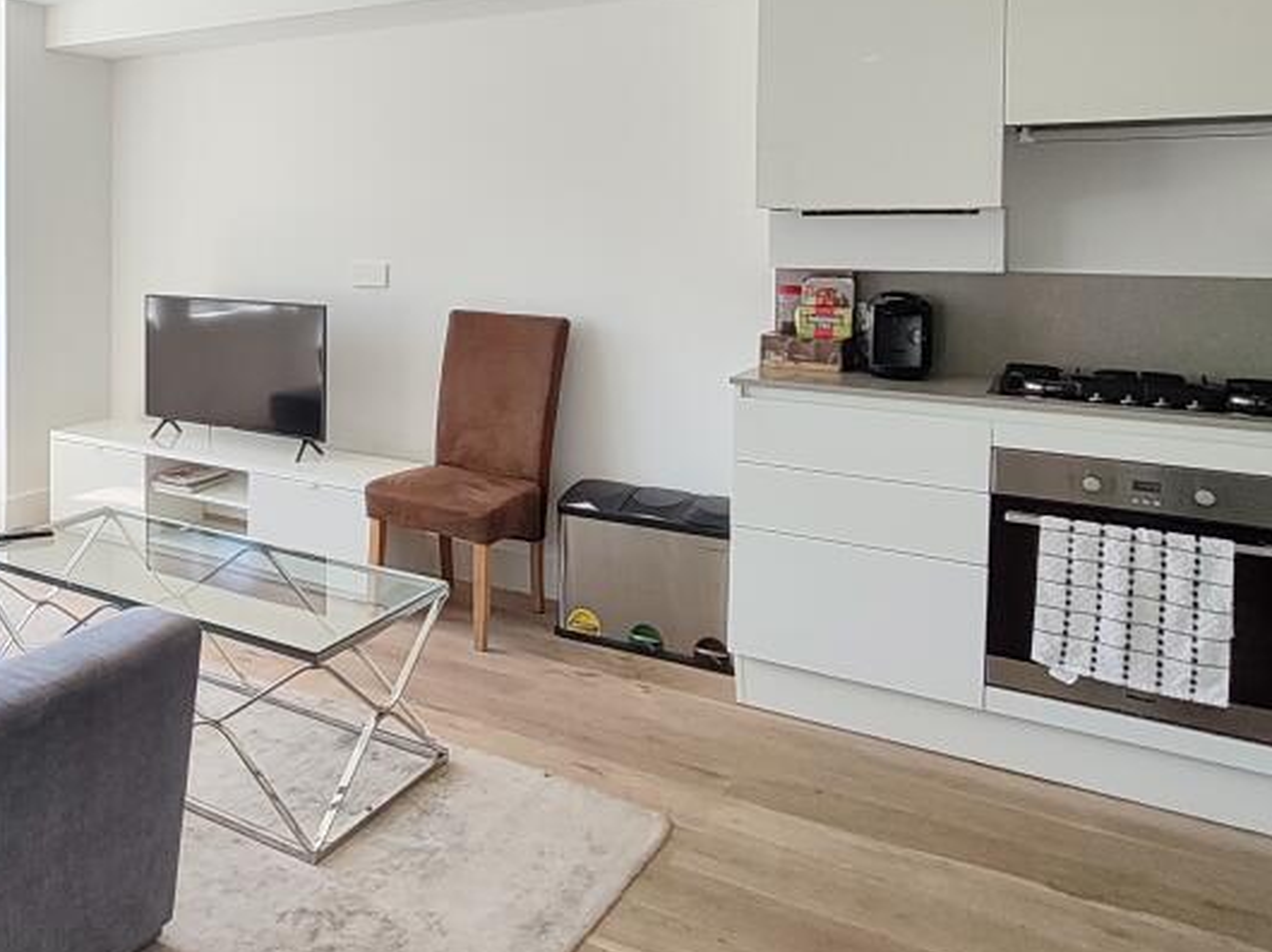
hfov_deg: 55.8
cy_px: 237
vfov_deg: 46.5
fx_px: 1065
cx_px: 199
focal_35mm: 29
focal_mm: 1.67
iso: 64
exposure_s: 1/100
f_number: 2.2
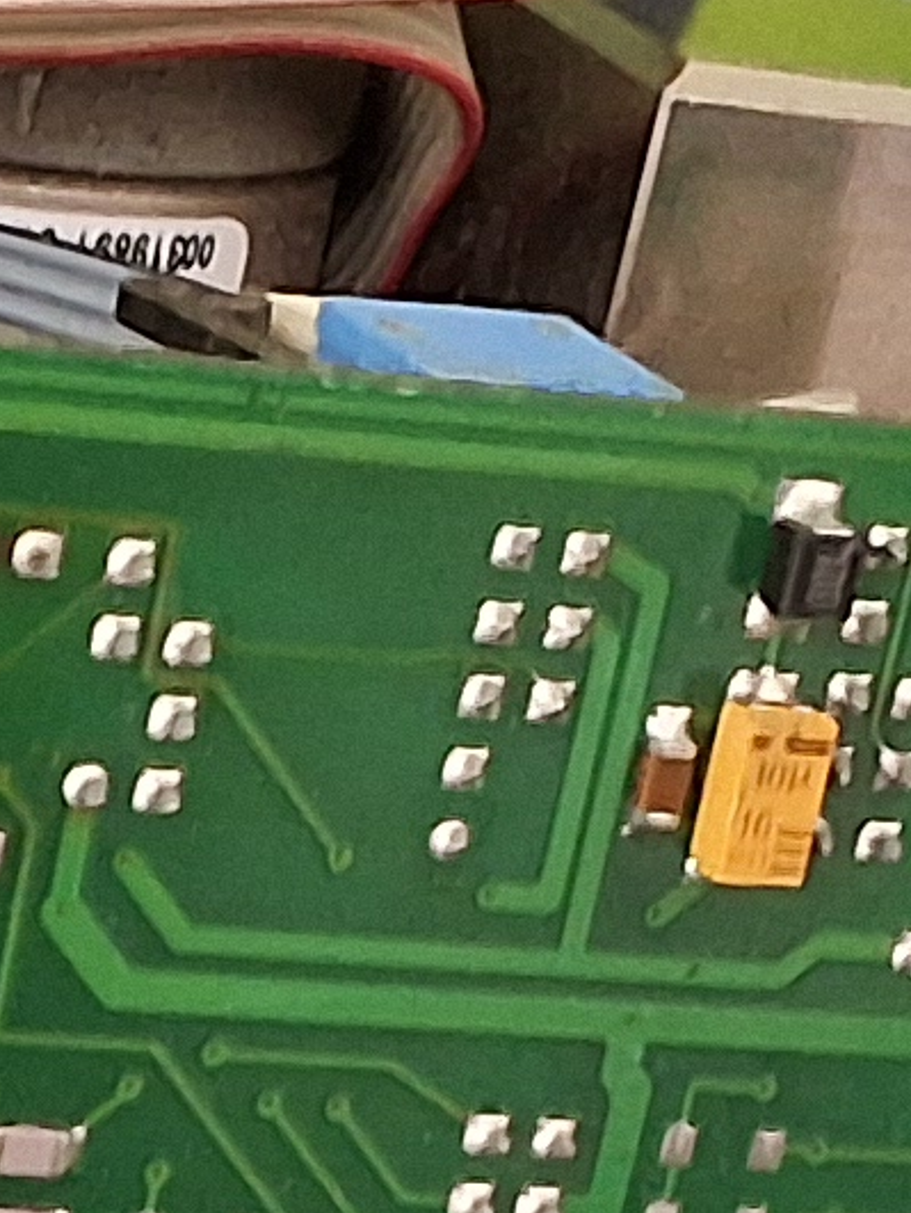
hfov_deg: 8.5
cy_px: 1457
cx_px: -329
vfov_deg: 11.3
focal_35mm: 172
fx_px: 6028
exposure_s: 1/20
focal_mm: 2.91
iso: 320
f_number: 1.9
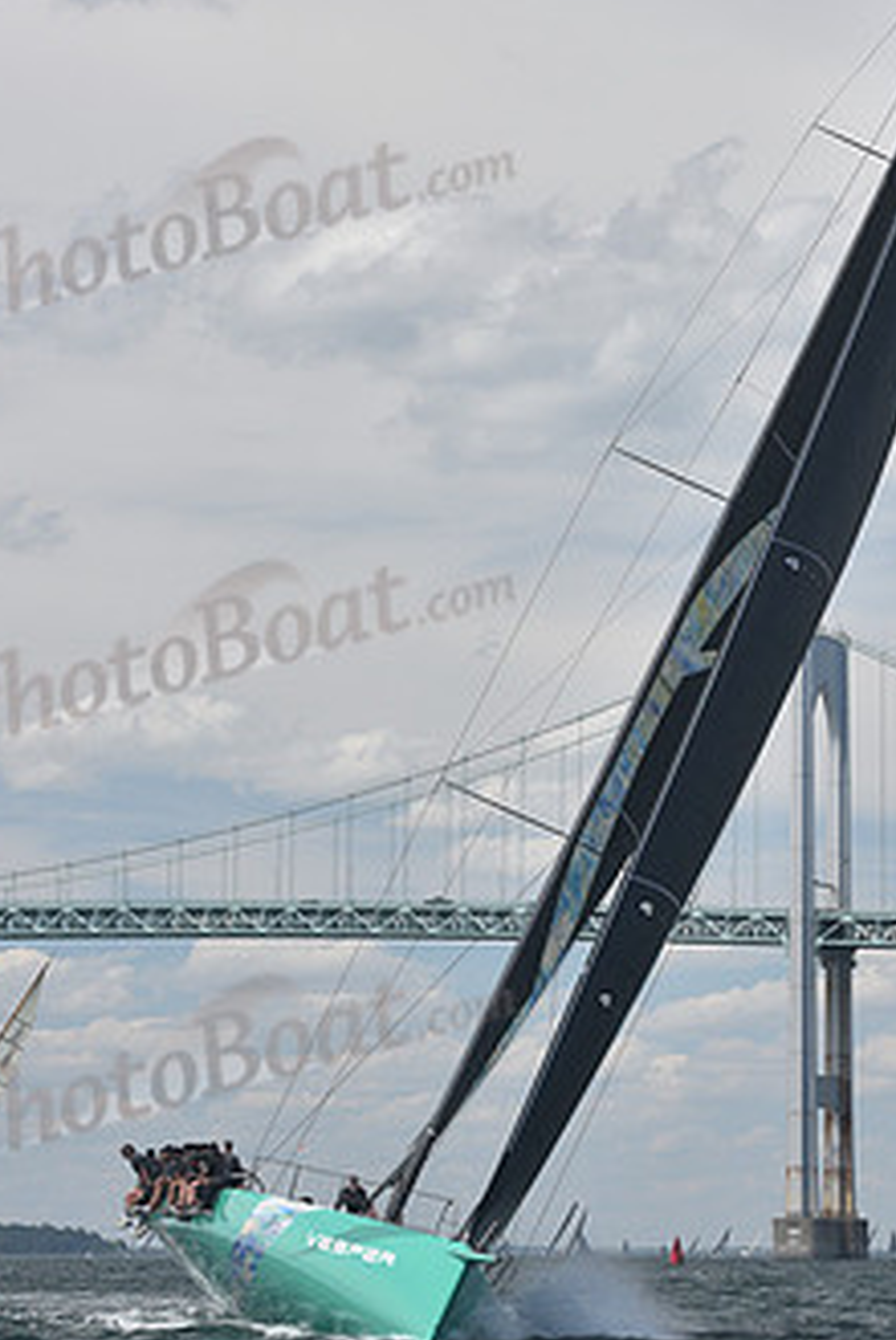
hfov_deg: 8.5
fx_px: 6035
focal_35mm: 162
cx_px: 727
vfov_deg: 12.6
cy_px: 379
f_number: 7.1
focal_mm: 92
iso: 320
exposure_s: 1/800
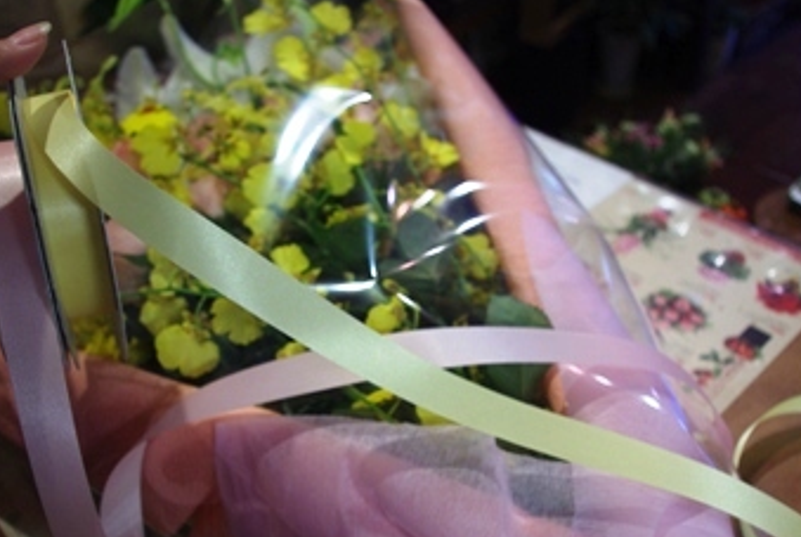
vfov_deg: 35.8
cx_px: 384
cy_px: 344
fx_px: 824
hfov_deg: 51.8
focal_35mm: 37
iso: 200
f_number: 3.5
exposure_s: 1/20
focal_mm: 18
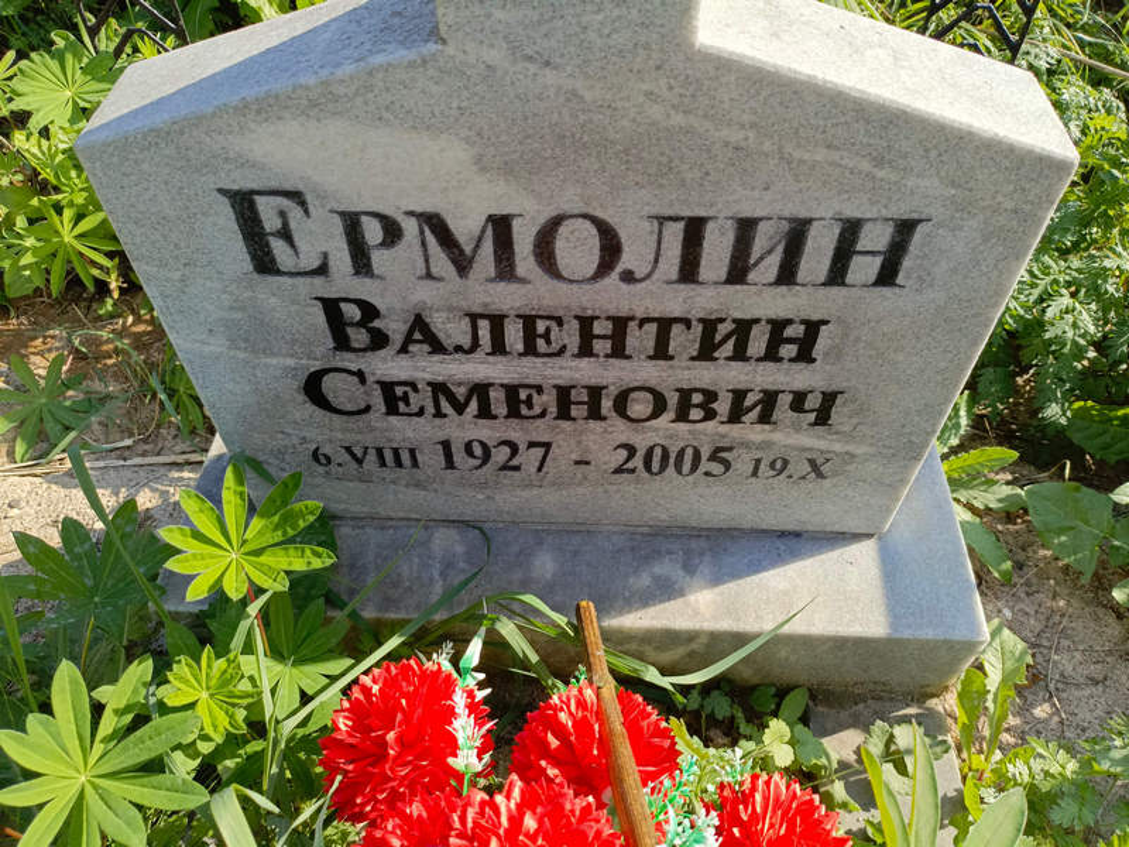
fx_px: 815
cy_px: 424
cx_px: 564
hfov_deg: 69.4
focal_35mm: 25
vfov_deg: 54.9
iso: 105
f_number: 1.69
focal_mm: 4.76
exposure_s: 1/411
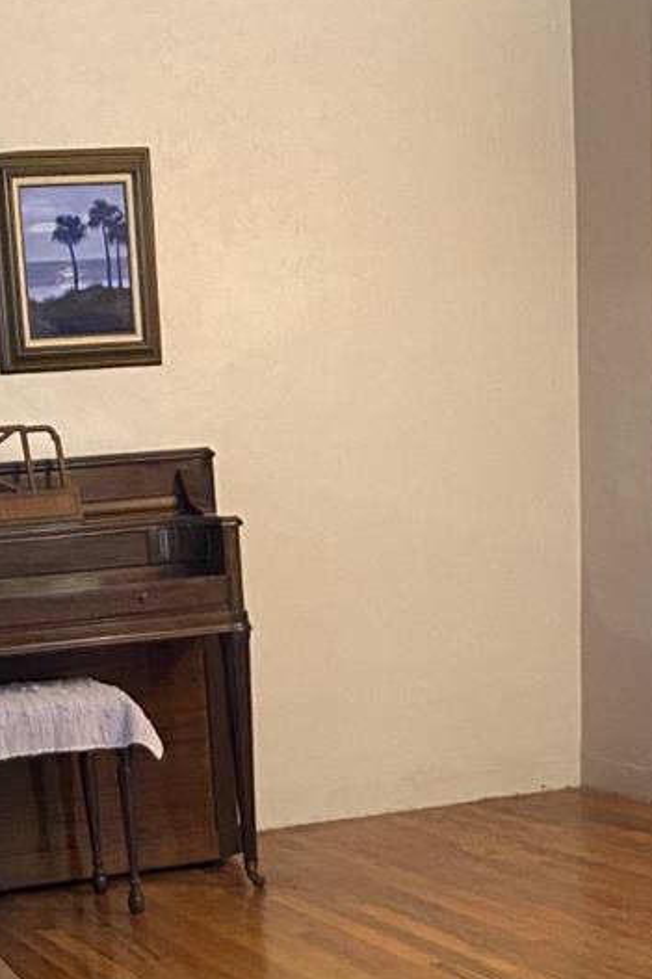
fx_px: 2093
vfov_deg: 24.1
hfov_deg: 17.7
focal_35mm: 77
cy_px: 1159
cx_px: 224
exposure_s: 1/40
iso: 500
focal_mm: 4.25
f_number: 1.8
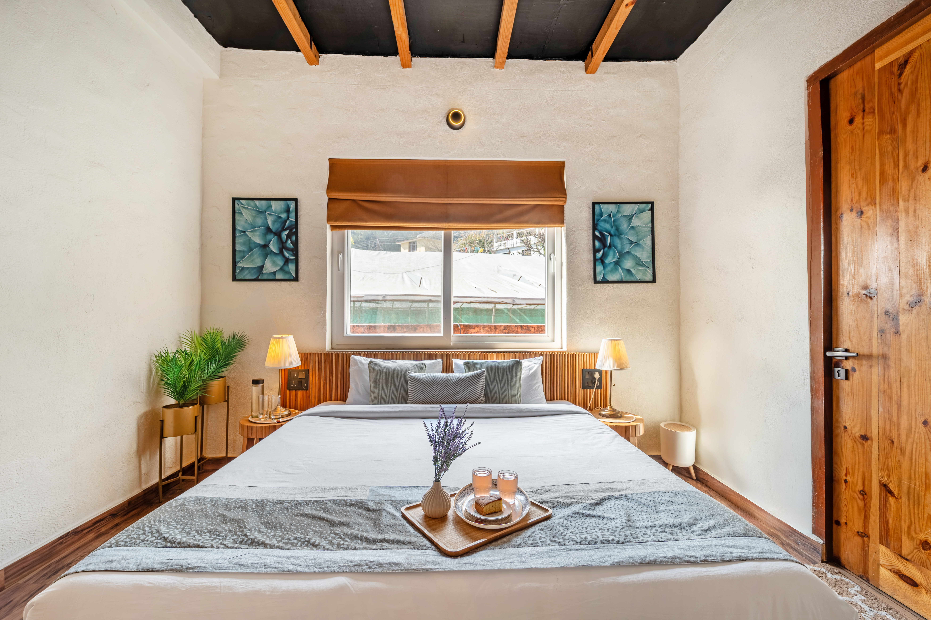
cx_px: 466
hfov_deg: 104.3
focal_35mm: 14
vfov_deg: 81.2
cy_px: 310
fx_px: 362
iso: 125
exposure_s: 1/160
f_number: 9
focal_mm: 14
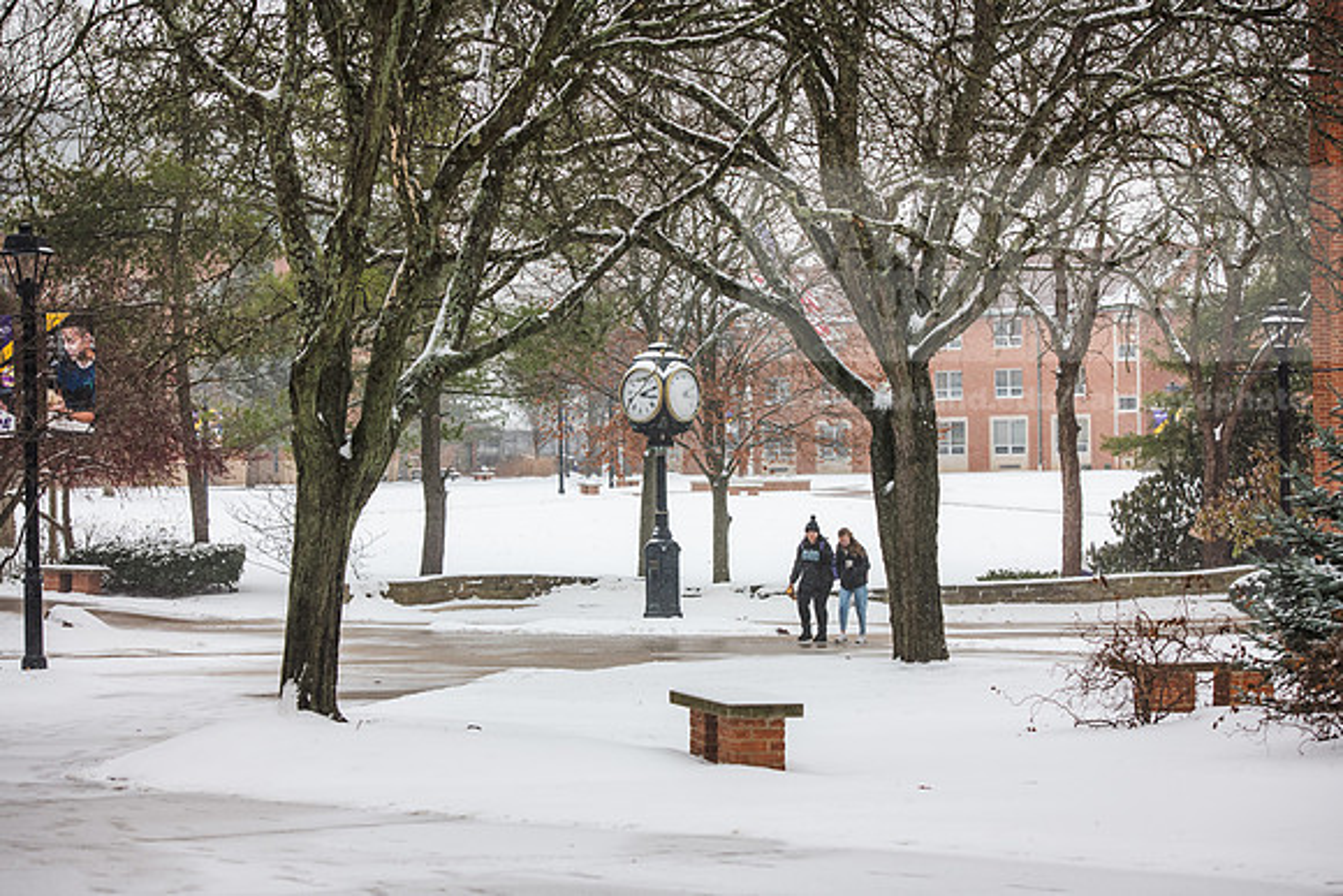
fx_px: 3358
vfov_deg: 15.2
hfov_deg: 22.6
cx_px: 672
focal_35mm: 90
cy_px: 448
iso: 500
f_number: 5
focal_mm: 90
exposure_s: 1/250
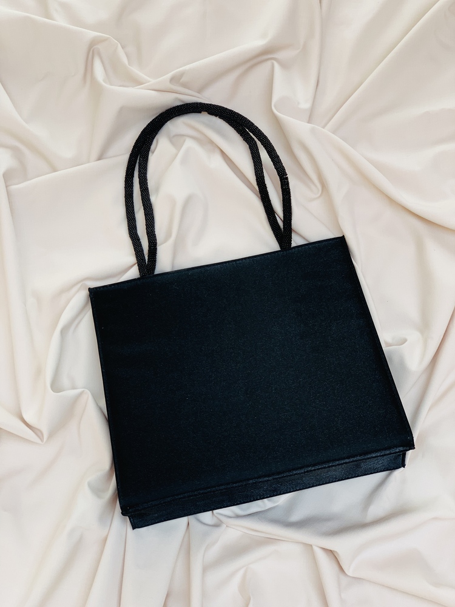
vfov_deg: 36.8
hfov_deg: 28.0
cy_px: 304
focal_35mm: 52
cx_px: 228
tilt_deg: -74.6
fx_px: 911
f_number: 2.4
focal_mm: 6
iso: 25
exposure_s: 1/122
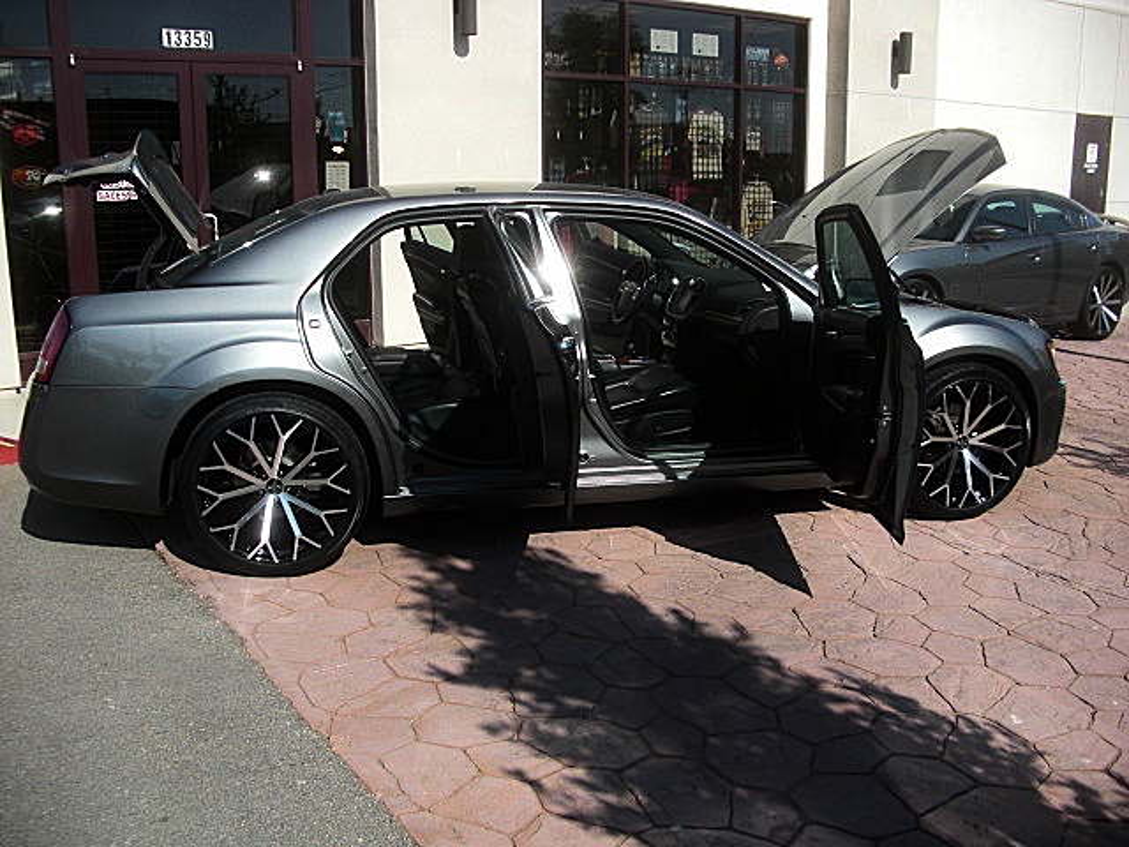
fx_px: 1174
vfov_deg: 39.7
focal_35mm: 36
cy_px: 424
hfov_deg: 51.4
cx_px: 564
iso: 50
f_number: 2.8
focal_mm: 6.3
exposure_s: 1/800
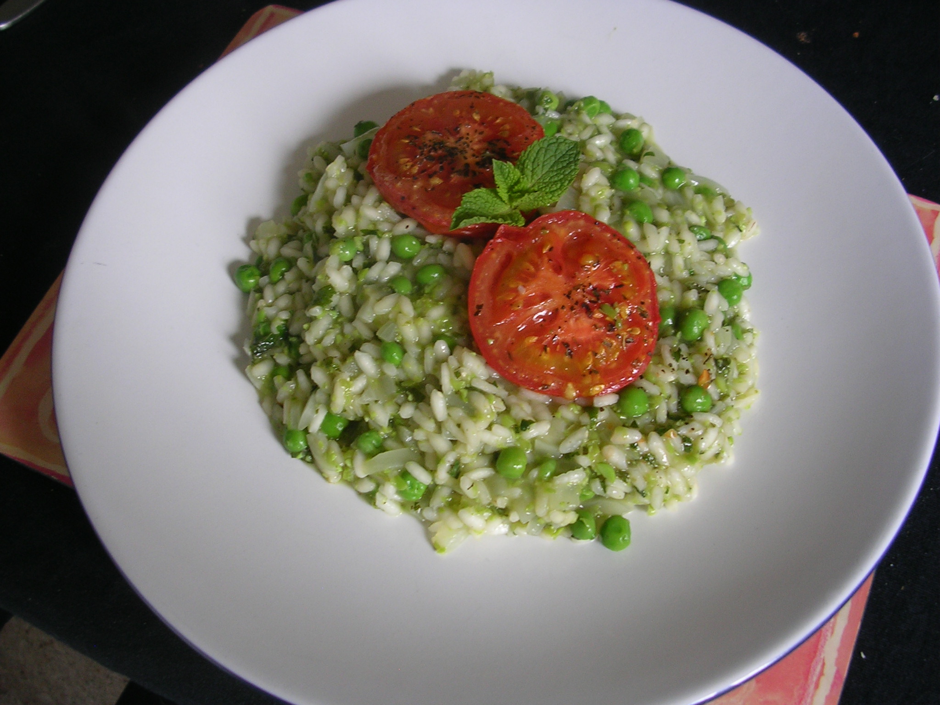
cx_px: 470
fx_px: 1032
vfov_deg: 37.7
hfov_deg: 49.0
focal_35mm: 38
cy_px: 352
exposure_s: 1/8.3
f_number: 2.8
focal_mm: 5.8
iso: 50
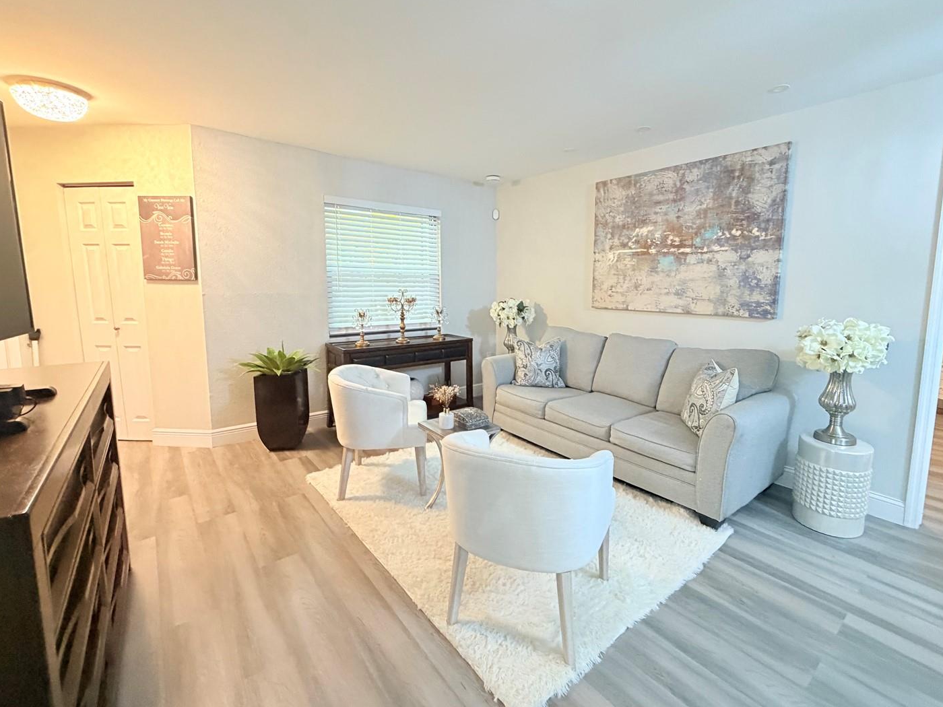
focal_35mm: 16
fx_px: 436
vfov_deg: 78.0
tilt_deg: -6.3
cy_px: 335
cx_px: 515
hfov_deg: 94.2
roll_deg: -0.9
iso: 400
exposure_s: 1/60
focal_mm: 2.22
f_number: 2.2
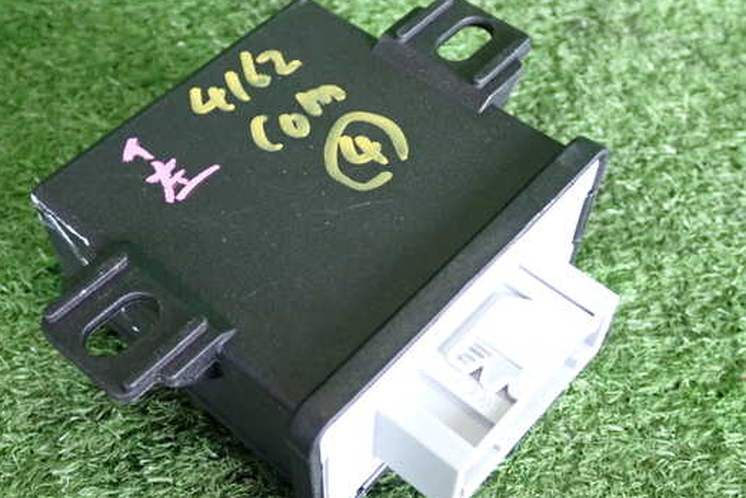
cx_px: 353
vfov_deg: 27.5
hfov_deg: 40.3
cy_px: 279
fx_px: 1015
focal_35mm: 49
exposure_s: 1/40
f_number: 2.8
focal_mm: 7.31
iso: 800
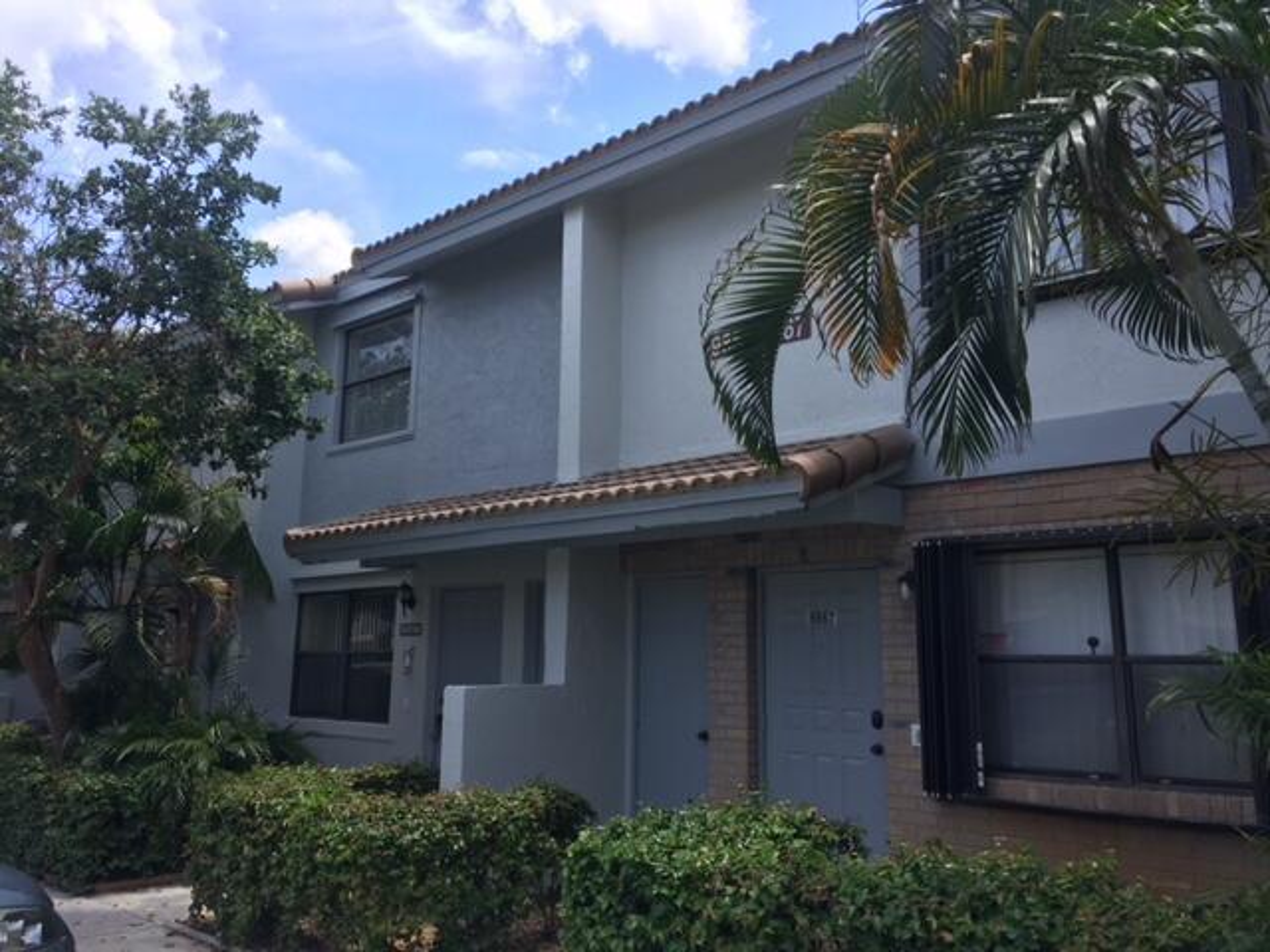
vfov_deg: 48.2
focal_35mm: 29
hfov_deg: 61.7
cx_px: 635
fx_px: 1064
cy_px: 476
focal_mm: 4.15
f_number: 2.2
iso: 32
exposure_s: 1/1068
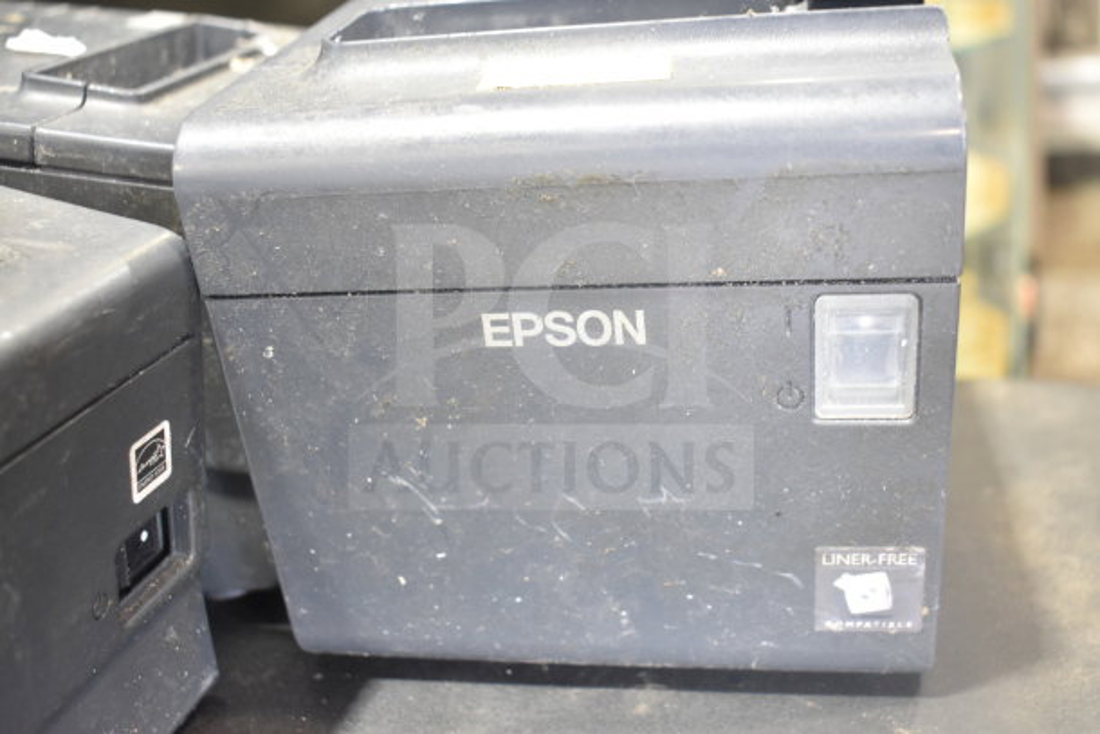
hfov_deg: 49.5
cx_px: 550
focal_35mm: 39
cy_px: 367
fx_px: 1192
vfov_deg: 34.2
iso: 1400
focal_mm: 26
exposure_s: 1/40
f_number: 4
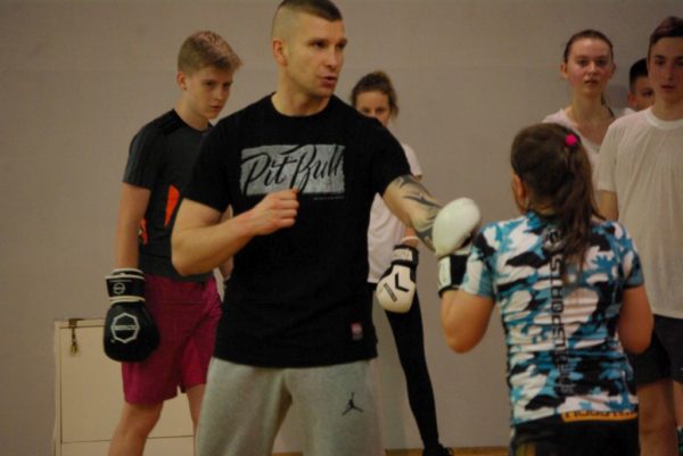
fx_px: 3930
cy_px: 228
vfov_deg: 6.6
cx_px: 342
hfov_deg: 9.9
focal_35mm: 207
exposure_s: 1/60
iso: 1600
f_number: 4.5
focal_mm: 138
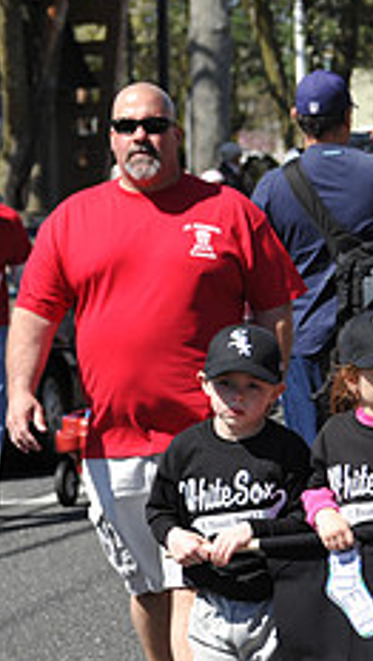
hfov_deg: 6.4
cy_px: 484
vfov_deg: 11.7
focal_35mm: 183
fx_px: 3208
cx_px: 780
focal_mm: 70
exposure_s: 1/800
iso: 200
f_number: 5
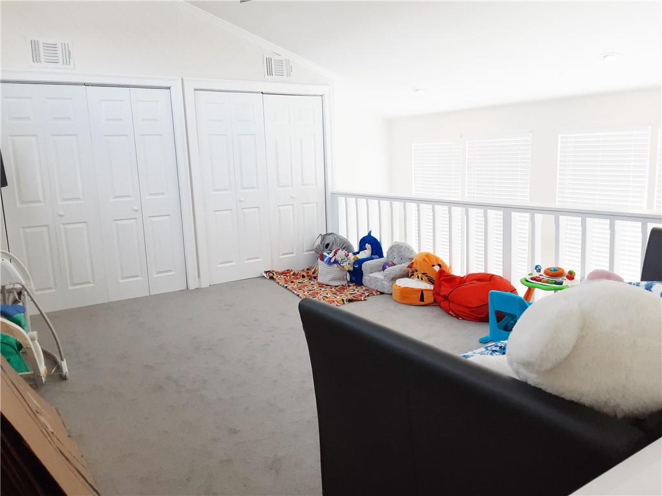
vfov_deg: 51.4
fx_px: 516
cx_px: 331
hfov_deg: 65.3
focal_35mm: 27
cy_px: 248
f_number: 1.9
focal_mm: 2.91
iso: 50
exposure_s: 1/120
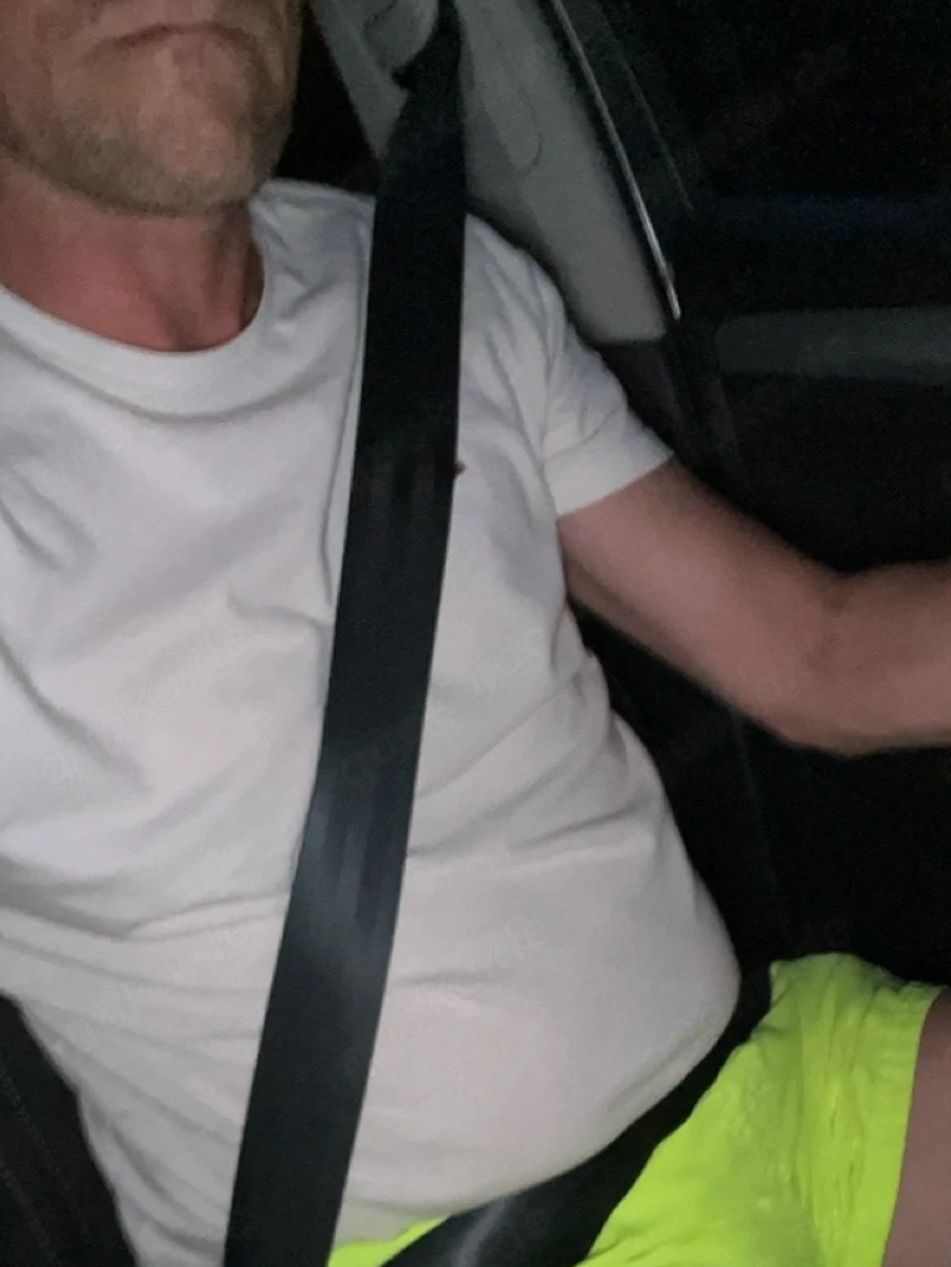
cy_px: 735
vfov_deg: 52.4
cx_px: 488
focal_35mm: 35
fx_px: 1282
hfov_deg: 40.7
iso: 640
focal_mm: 2.71
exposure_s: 1/20
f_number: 2.2
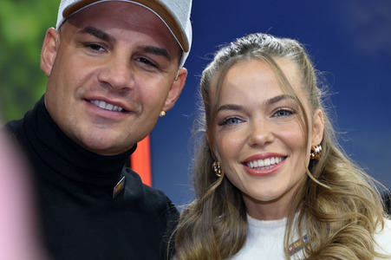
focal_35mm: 68
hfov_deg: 29.7
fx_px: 738
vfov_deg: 20.0
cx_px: 196
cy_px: 130
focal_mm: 68
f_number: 4
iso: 1000
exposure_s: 1/200
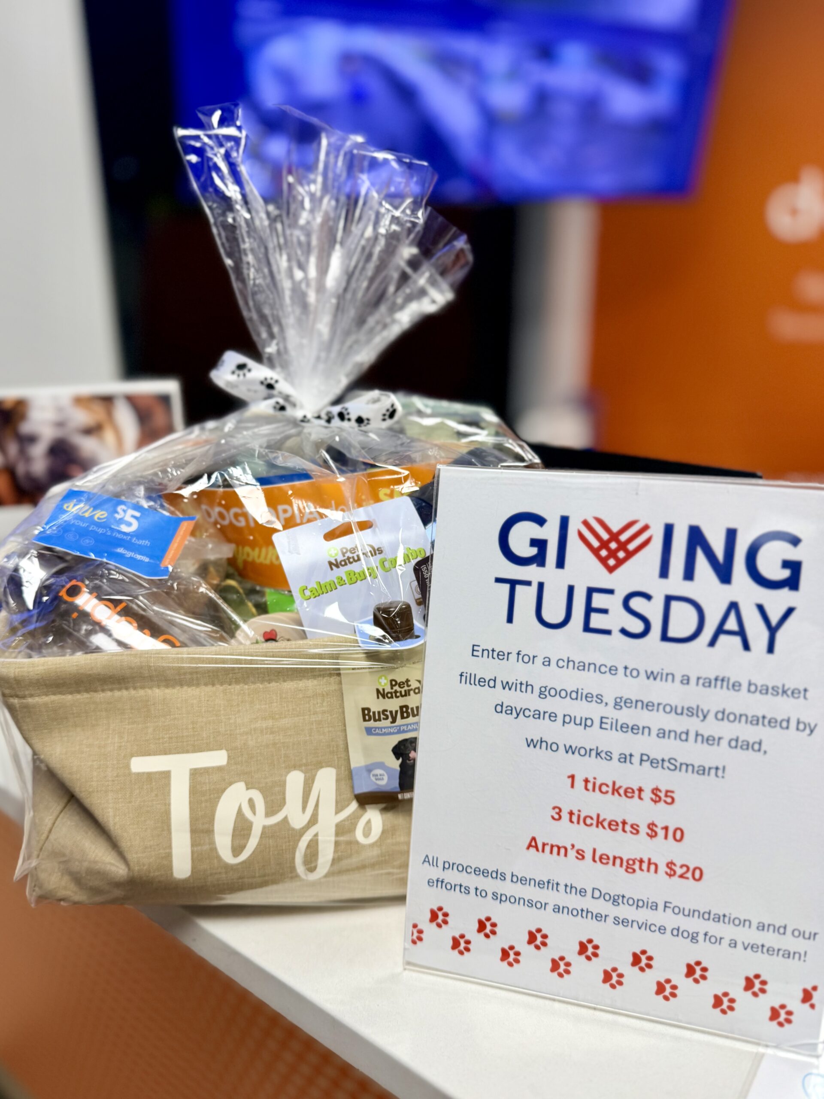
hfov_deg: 56.8
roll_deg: +0.6
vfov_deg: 71.6
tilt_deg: -18.8
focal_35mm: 24
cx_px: 412
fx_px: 762
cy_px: 550
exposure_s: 1/120
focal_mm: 6.76
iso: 80
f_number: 1.78
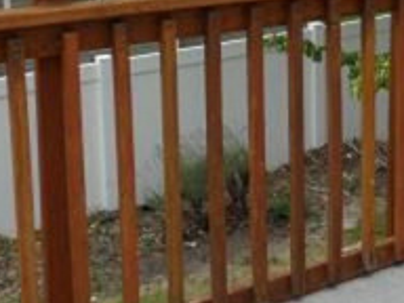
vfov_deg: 15.9
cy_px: -42
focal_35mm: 90
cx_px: 593
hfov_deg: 19.2
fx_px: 1050
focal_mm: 4.9
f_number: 3.5
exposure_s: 1/45
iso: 80
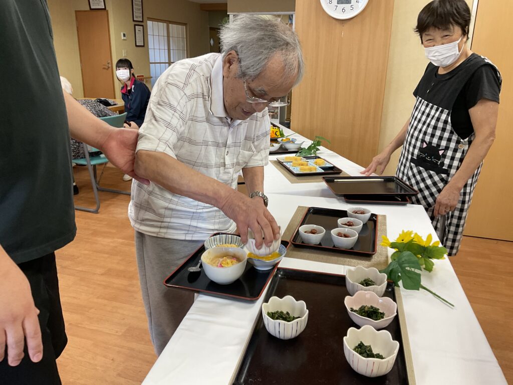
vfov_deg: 48.2
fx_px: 430
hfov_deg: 61.7
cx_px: 256
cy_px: 192
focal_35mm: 29
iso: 64
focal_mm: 3
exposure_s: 1/60
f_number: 1.8
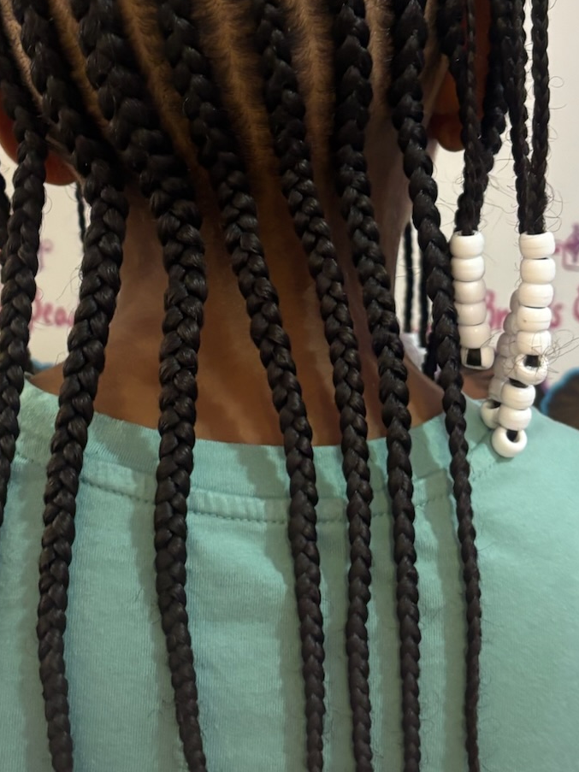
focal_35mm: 59
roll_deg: +1.5
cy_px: 239
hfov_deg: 24.7
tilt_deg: -14.2
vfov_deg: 32.3
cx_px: 199
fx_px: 1316
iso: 320
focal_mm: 5.96
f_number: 1.6
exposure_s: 1/60
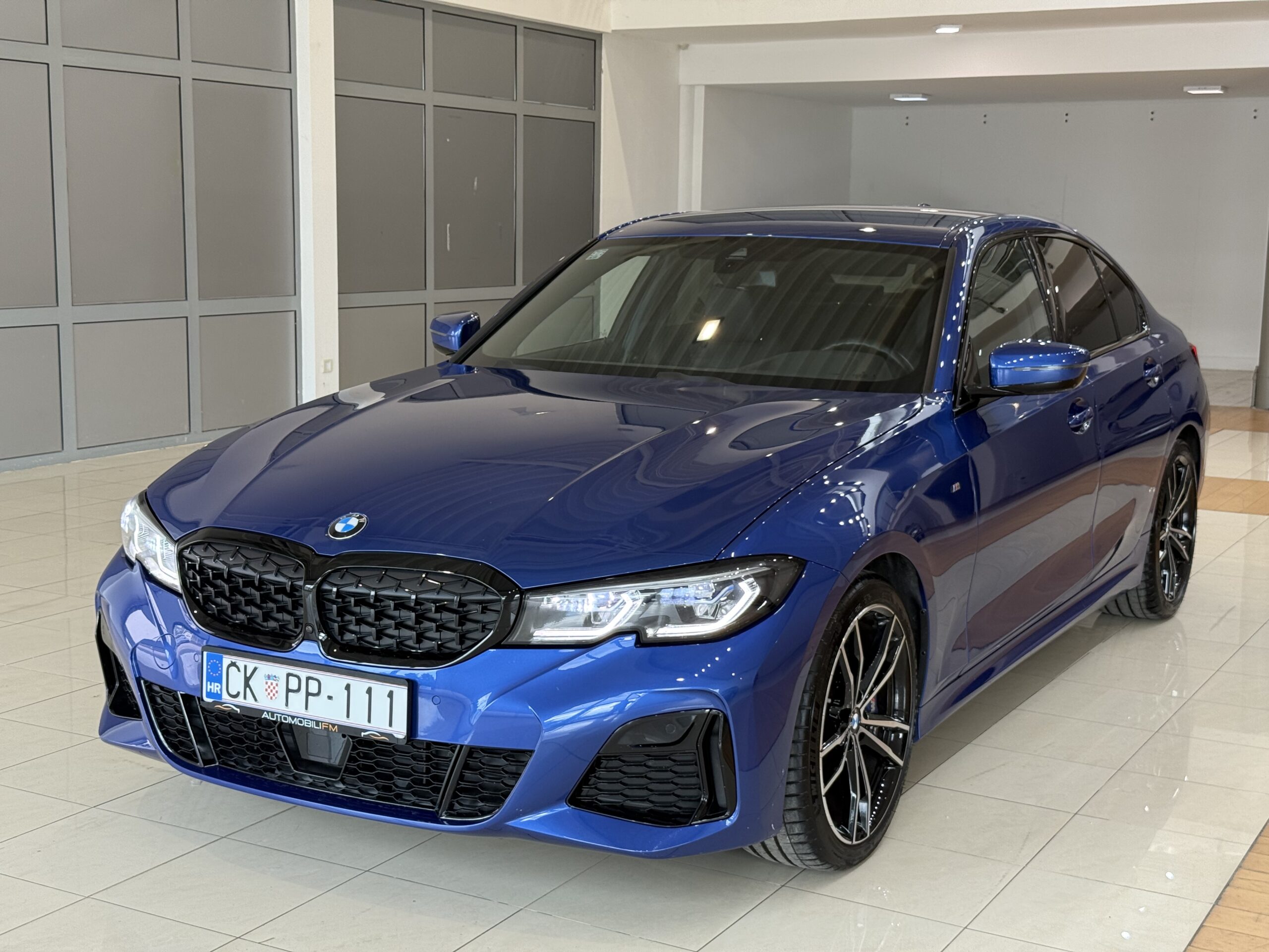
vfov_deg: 30.3
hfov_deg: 39.7
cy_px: 476
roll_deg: -0.5
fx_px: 1760
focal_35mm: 48
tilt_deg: -7.9
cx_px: 634
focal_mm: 6.76
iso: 100
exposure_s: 1/100
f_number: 1.78
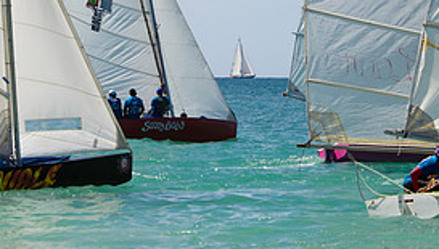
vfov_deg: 4.9
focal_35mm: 249
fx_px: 2905
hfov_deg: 8.6
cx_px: 168
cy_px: 64
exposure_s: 1/800
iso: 100
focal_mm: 110
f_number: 8
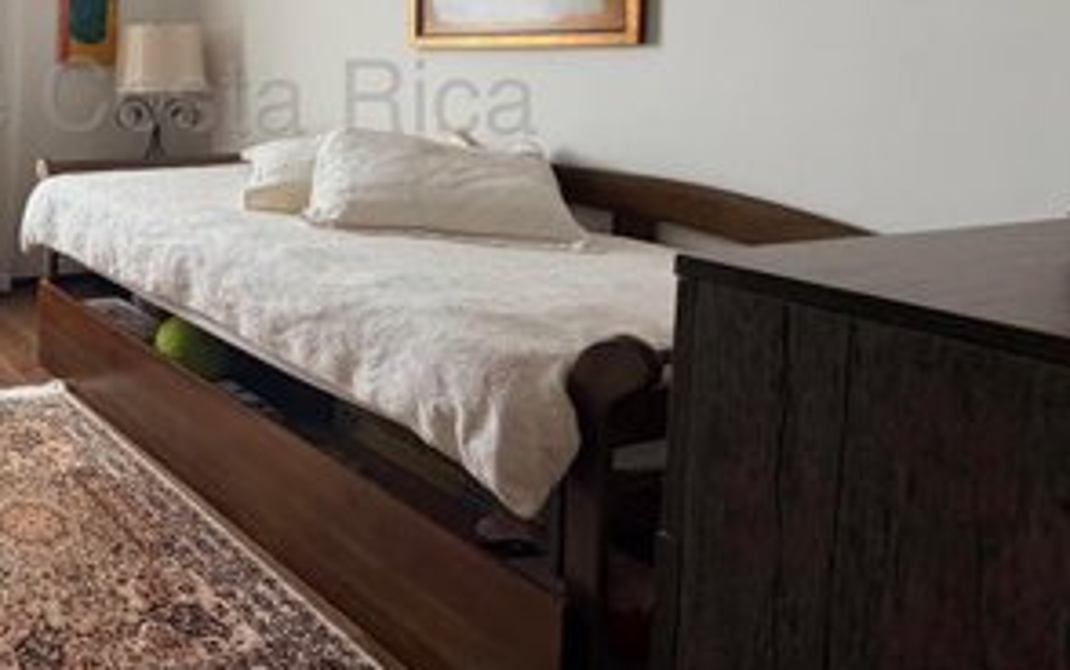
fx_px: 934
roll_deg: -0.1
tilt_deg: -3.5
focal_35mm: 32
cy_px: 95
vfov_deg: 37.4
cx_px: -44
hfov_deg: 47.4
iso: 100
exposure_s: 1/121
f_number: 2.2
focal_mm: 2.22
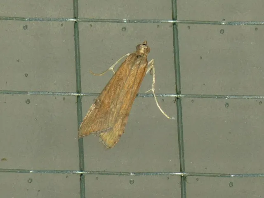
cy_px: 99
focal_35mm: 236
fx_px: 1800
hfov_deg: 8.4
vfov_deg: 6.3
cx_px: 132
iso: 125
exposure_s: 1/80
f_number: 5.5
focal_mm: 42.3
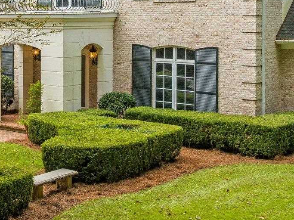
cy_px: 21
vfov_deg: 20.0
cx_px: 5
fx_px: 611
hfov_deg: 25.8
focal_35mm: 72
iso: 400
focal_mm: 12.29
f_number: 2.8
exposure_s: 1/1000
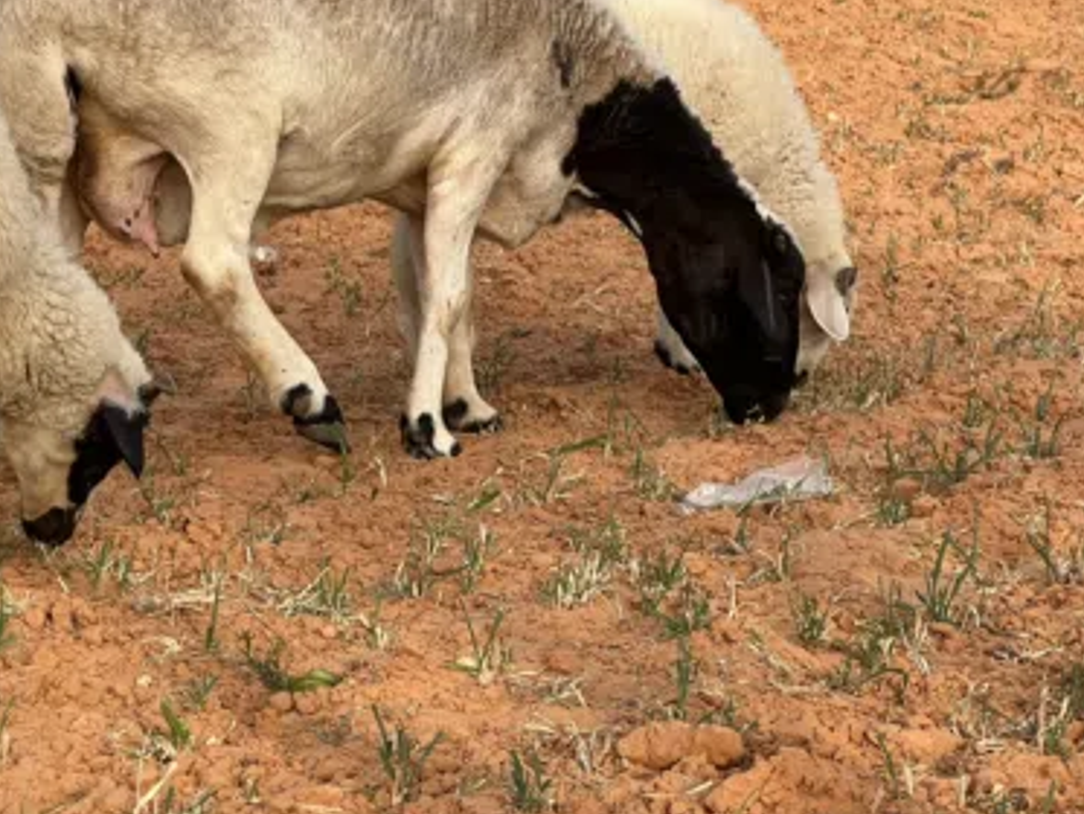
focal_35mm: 132
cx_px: 247
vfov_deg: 11.2
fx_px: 4135
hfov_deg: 14.9
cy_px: 221
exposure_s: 1/167
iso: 32
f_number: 2.8
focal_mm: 9
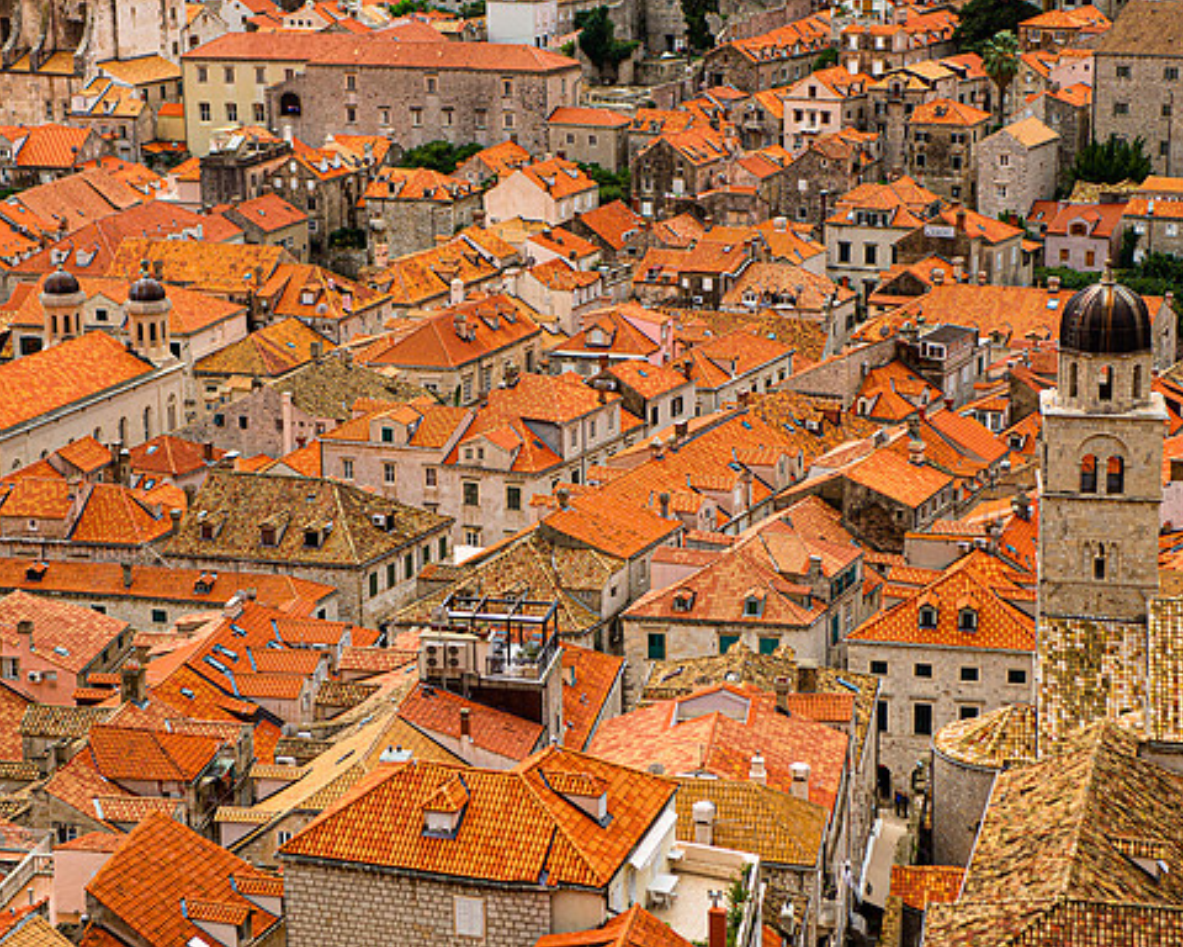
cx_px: 557
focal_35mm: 72
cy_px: 399
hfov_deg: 26.4
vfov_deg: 21.2
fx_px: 2521
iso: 400
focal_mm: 55
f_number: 5.6
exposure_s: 1/750
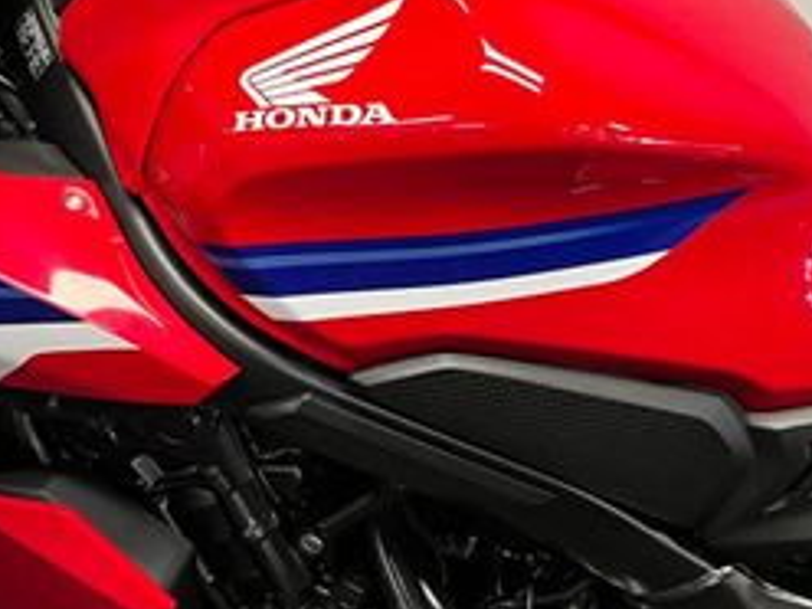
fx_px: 1572
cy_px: 144
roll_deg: -3.8
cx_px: 249
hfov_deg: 28.7
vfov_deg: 21.7
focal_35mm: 67
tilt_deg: -27.2
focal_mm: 5.1
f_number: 1.6
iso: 100
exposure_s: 1/50
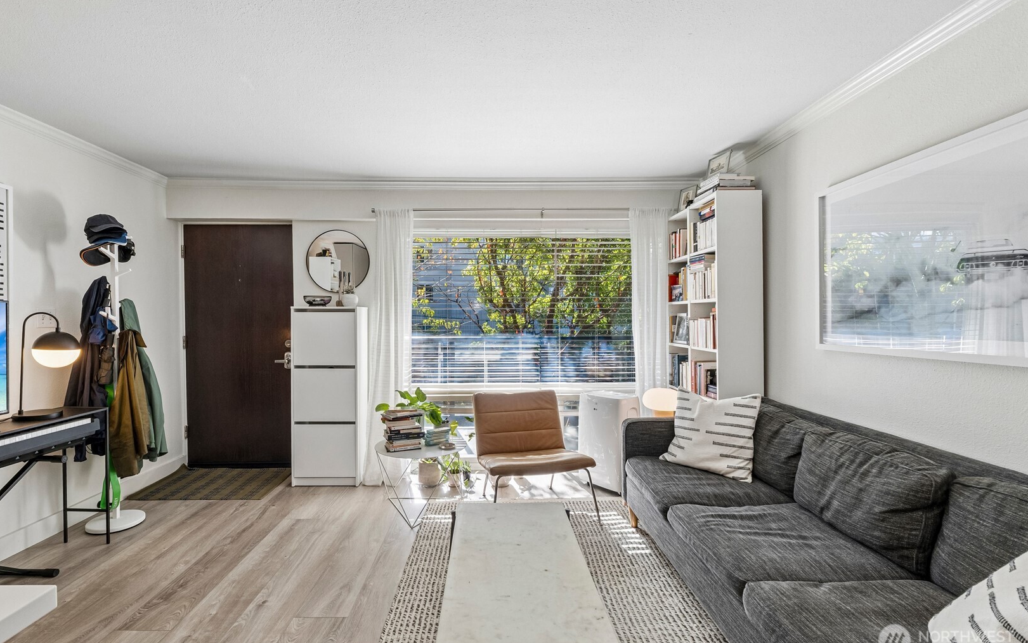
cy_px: 306
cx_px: 495
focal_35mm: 16
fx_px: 448
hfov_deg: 97.8
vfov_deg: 71.2
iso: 250
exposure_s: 1/25
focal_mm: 10
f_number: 9
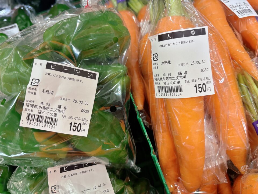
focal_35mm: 26
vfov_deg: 53.1
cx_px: 129
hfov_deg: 67.3
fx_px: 194
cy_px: 97
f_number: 1.6
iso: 125
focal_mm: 5.96
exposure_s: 1/60
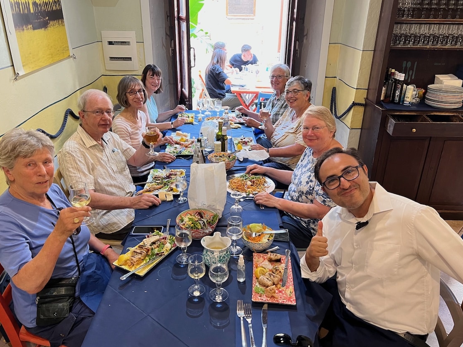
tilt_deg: -24.7
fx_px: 375
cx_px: 228
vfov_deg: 49.8
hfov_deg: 63.4
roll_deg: -0.7
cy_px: 174
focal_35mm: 28
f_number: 1.5
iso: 250
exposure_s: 1/50
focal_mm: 5.7
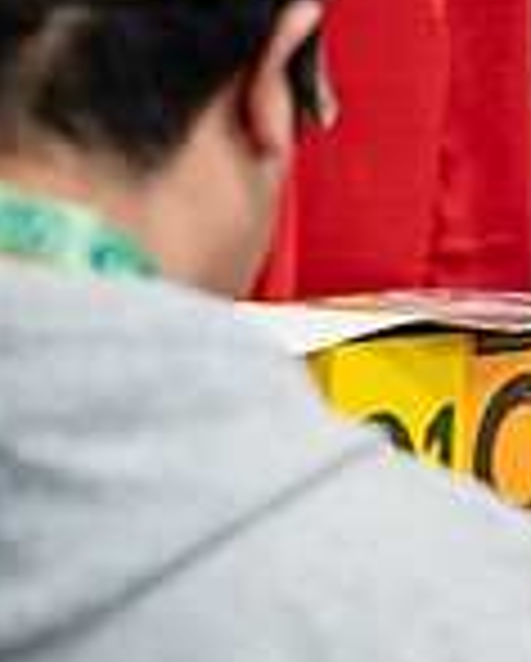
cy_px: 257
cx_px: 819
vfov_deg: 12.0
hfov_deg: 9.3
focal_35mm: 161
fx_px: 3156
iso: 2500
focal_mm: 42
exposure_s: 1/200
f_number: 3.2
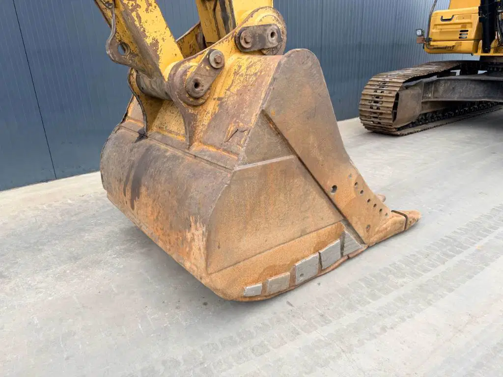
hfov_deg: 71.6
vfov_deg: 56.8
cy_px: 188
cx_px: 252
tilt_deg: -20.1
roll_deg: +0.3
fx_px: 349
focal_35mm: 24
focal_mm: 6.76
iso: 64
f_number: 1.78
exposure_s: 1/183
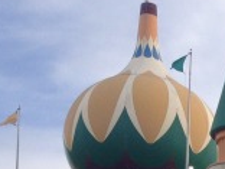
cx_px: 451
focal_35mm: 179
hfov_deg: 10.2
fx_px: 1163
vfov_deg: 7.6
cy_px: 426
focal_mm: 4.28
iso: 50
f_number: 2.4
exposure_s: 1/575
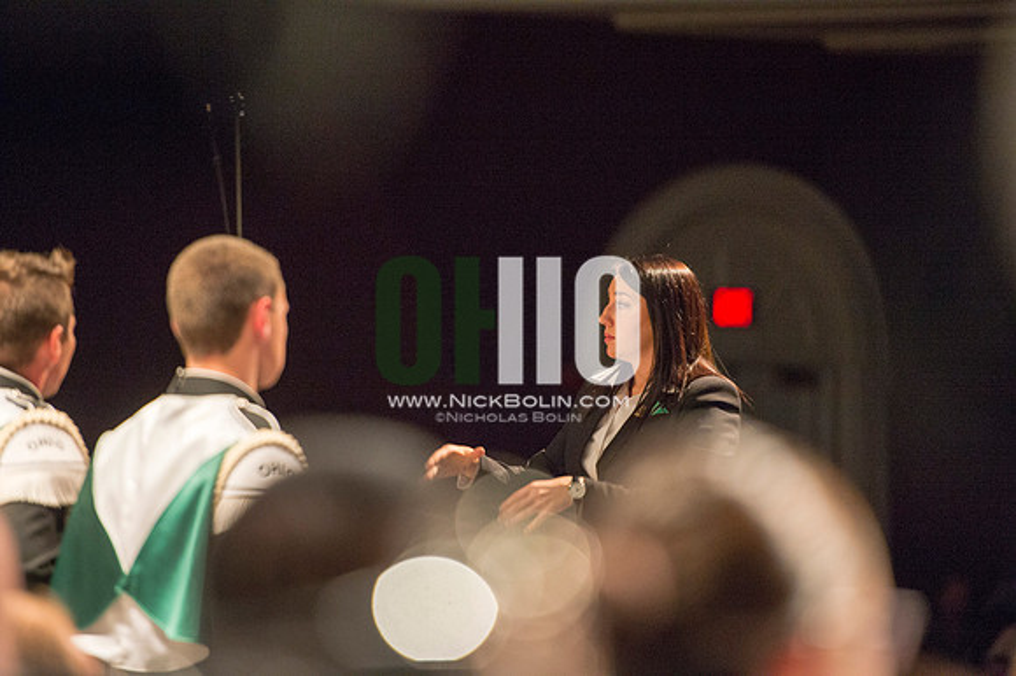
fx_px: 5641
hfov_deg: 10.3
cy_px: 338
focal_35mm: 200
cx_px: 508
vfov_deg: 6.9
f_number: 2.8
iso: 2500
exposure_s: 1/250
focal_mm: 200
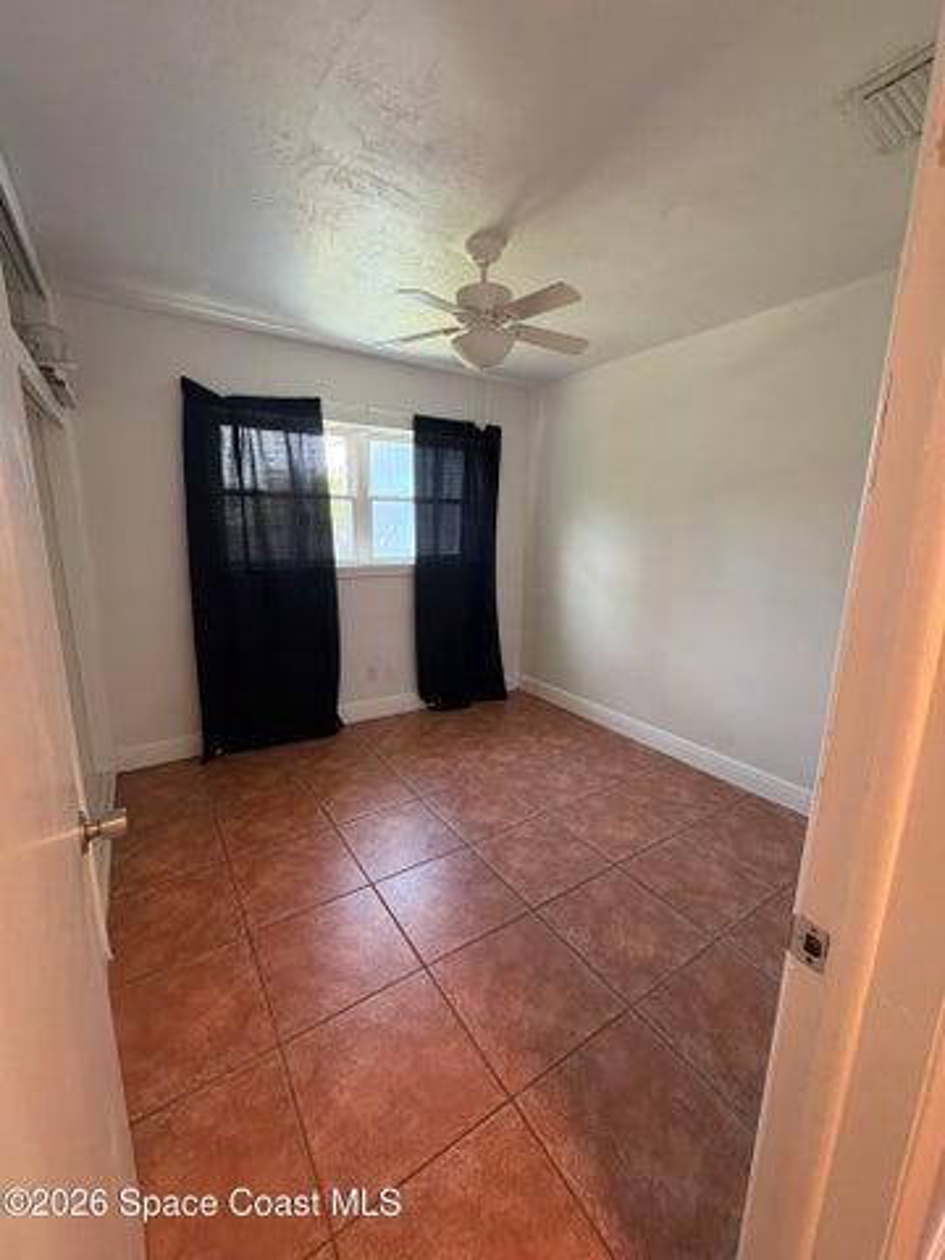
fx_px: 510
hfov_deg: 85.7
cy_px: 630
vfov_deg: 102.1
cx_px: 472
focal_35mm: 14
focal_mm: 2.22
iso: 320
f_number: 2.2
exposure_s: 1/60
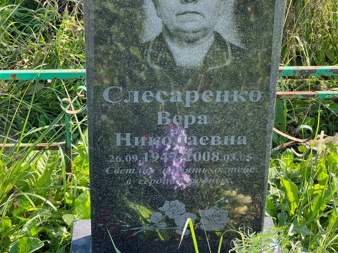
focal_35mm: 77
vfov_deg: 19.1
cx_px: 169
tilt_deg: -27.5
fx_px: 752
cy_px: 126
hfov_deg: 25.3
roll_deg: -0.5
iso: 32
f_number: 2.8
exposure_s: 1/99
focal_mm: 9
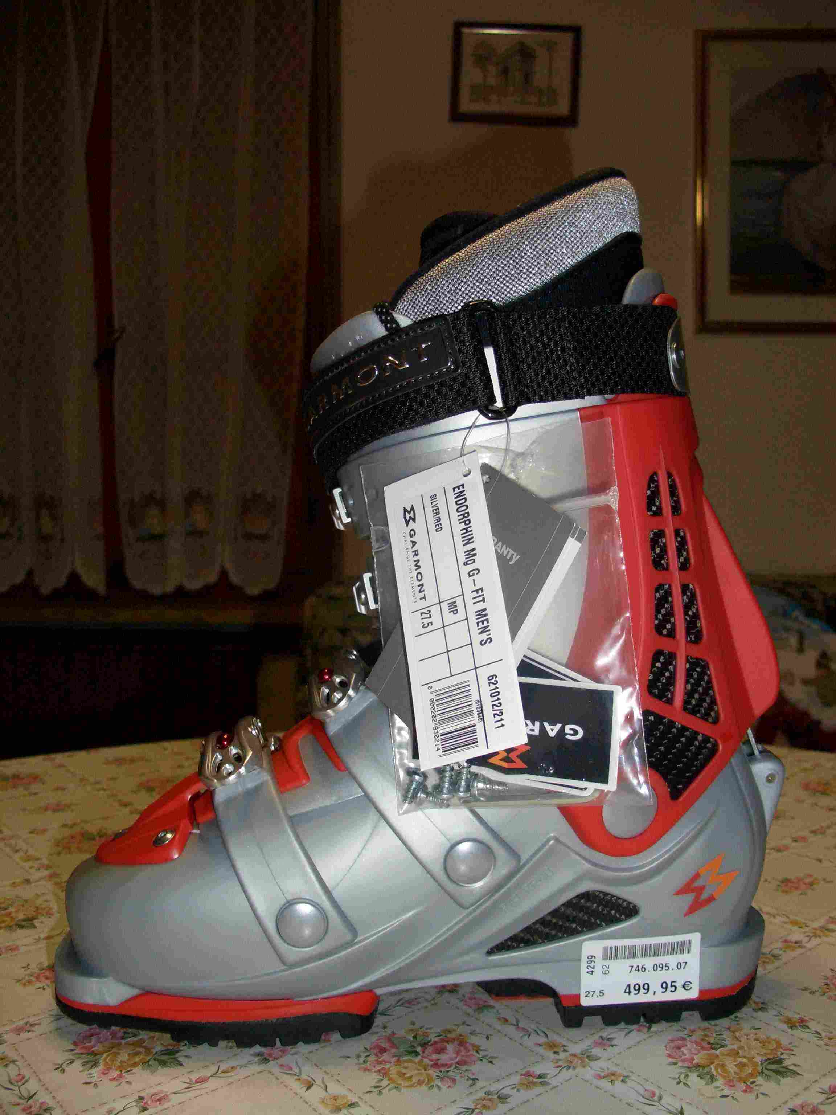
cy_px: 558
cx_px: 418
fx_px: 1063
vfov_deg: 55.4
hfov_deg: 42.9
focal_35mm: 33
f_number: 2.8
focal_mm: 7.1
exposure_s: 1/60
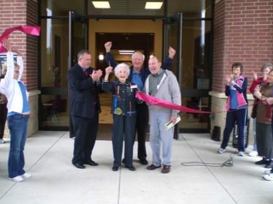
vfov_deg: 35.1
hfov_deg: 45.8
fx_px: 323
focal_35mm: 41
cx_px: 131
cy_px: 106
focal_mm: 6.3
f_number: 3.1
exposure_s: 1/60
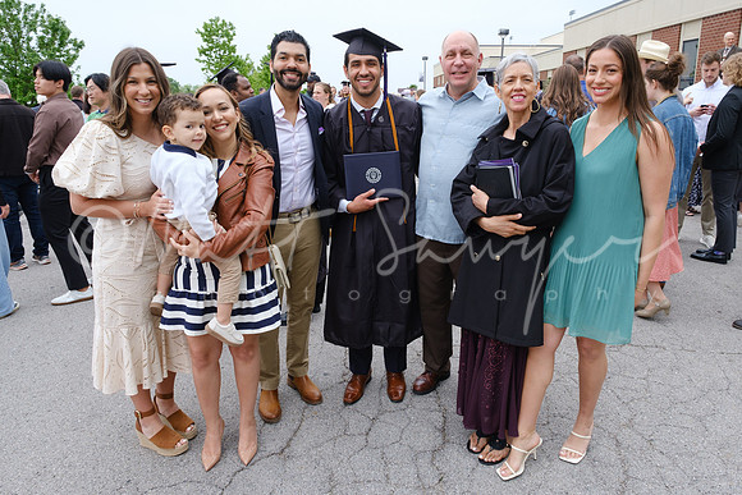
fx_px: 511
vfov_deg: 51.7
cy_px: 248
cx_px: 383
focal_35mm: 25
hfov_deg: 72.0
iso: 400
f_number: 8
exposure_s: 1/125
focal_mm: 16
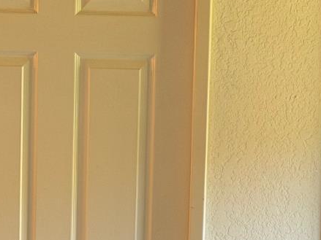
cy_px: 270
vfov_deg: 9.0
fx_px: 1520
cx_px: 142
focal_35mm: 164
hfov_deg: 12.1
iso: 250
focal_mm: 6.76
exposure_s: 1/40
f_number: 1.78
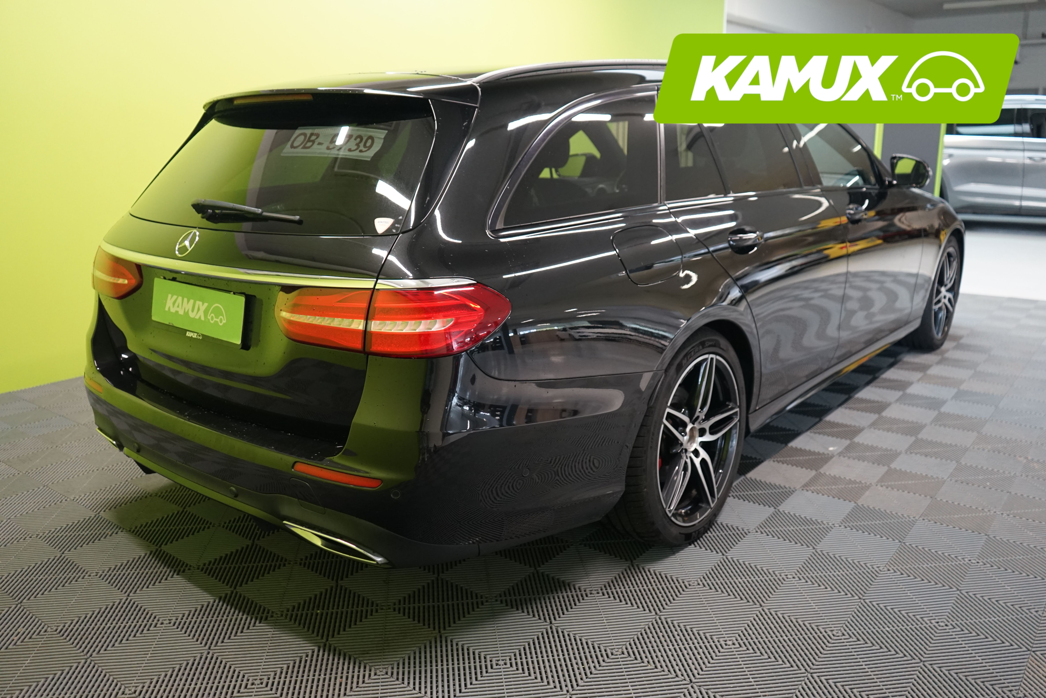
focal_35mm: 29
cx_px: 523
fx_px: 843
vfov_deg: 45.0
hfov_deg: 63.7
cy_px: 349
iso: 1600
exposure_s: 1/30
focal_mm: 29
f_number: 3.5
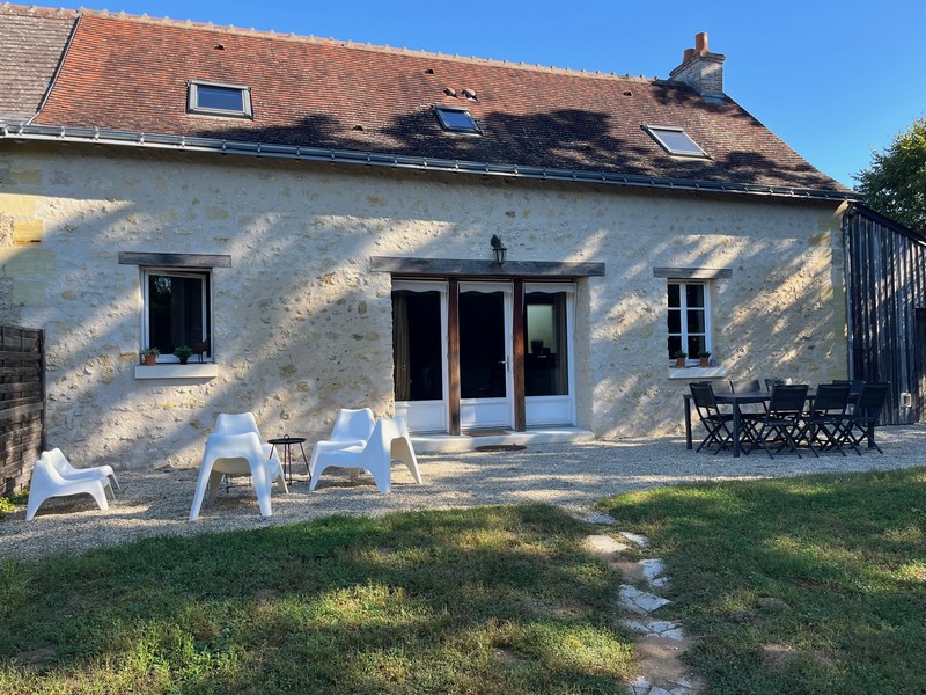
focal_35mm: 26
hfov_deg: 67.3
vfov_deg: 53.1
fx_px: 696
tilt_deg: +1.8
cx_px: 463
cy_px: 348
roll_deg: +2.2
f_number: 1.6
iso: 50
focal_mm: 5.1
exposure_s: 1/787
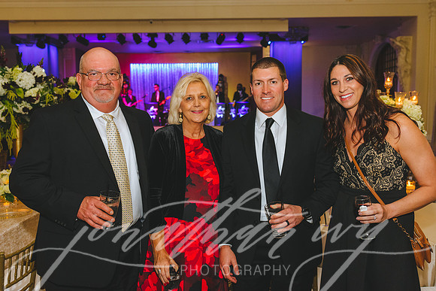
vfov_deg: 37.9
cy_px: 146
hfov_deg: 54.4
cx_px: 218
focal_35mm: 35
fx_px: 424
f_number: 4
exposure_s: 1/125
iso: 3200
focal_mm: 35
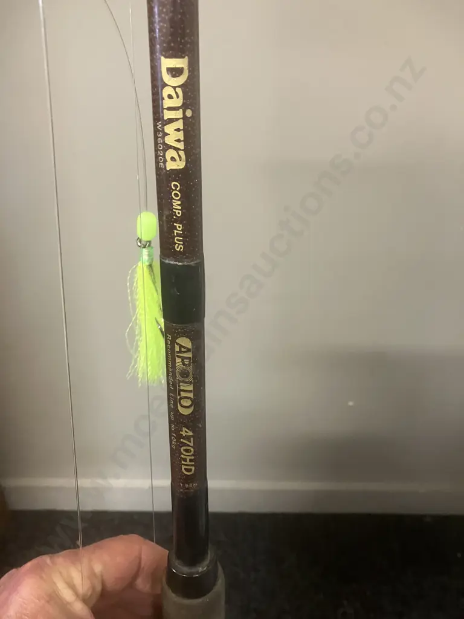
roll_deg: -0.7
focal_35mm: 28
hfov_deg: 49.7
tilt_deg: -30.9
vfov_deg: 63.4
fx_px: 500
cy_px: 310
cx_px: 232
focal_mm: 3.99
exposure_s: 1/33
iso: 320
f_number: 1.8
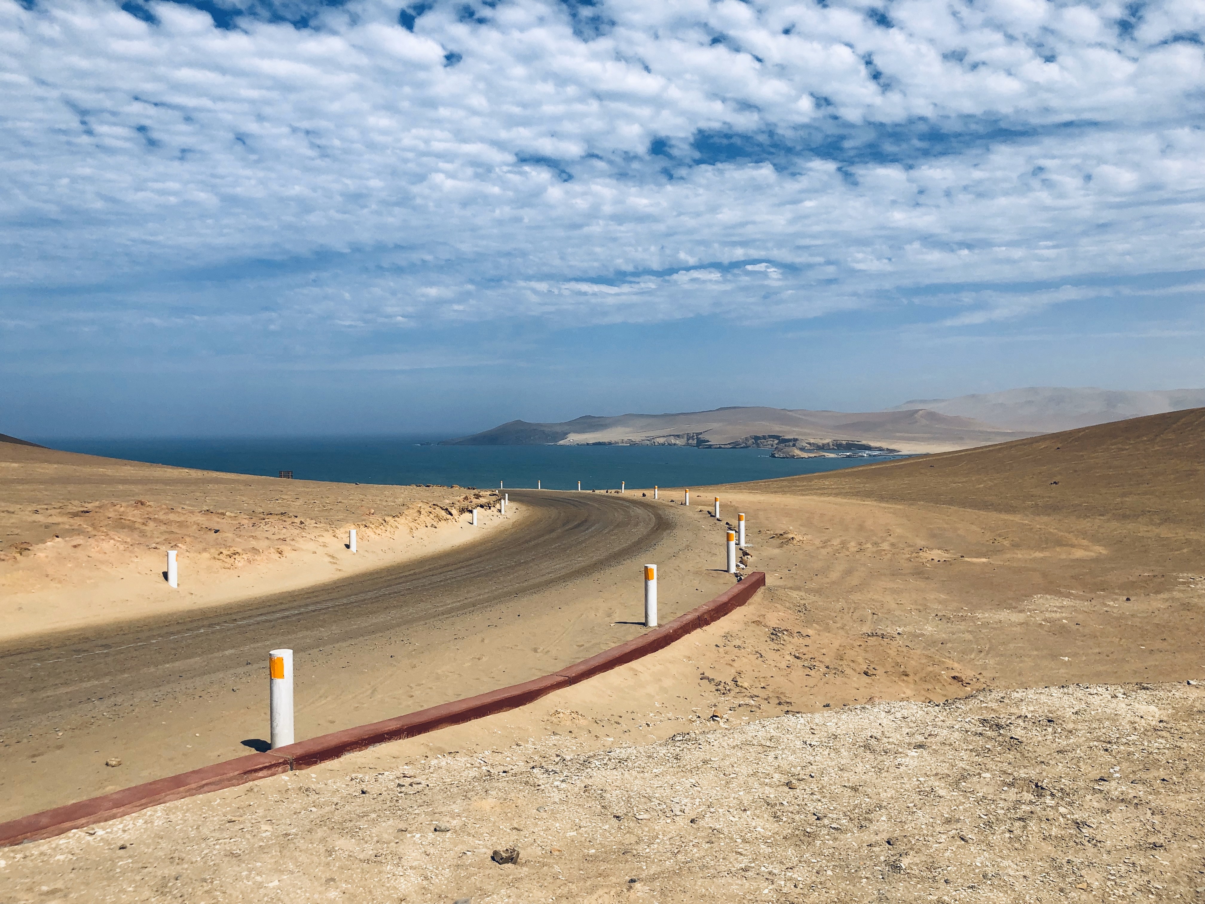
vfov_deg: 49.7
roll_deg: +1.6
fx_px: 975
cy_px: 452
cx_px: 602
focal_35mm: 28
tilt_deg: -2.4
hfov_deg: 63.4
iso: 25
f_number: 1.8
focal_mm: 4
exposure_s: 1/5405
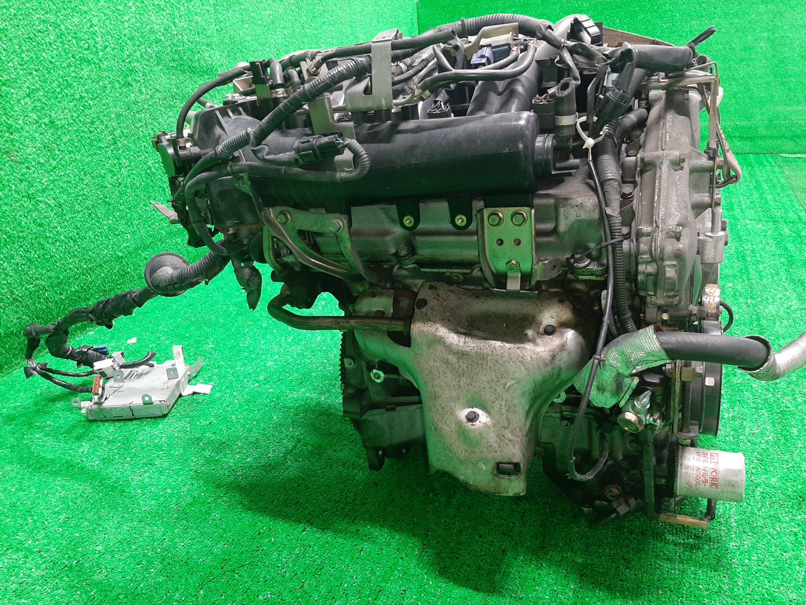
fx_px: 605
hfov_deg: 67.3
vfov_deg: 53.1
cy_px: 302
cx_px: 403
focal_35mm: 26
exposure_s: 1/33
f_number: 1.7
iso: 210
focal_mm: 3.93
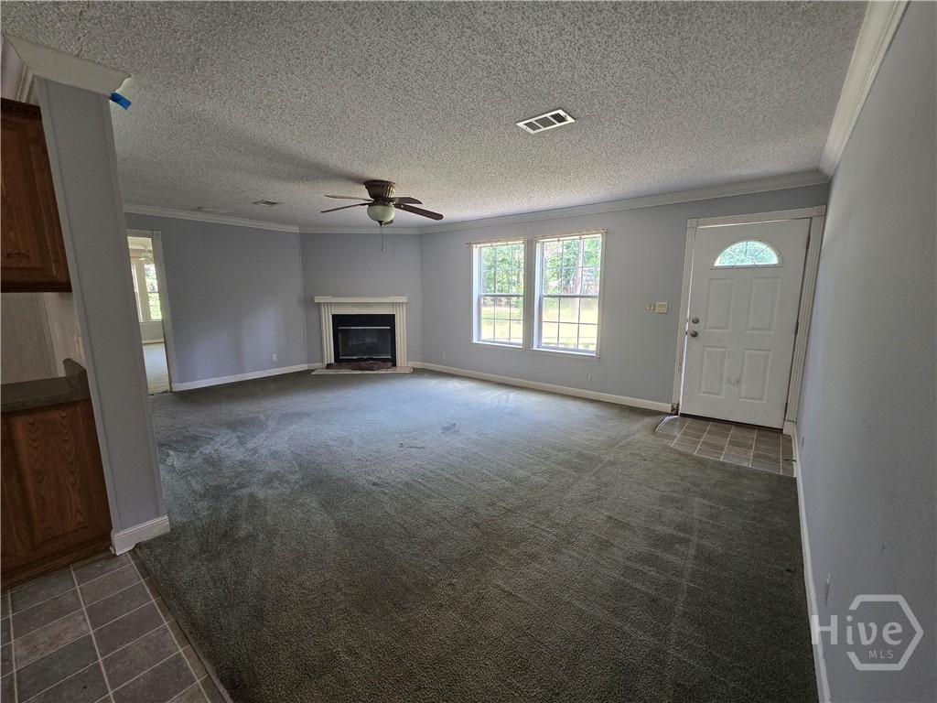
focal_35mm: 13
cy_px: 352
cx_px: 468
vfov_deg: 89.9
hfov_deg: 106.2
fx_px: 352
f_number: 2.2
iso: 200
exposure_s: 1/60
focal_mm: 2.2
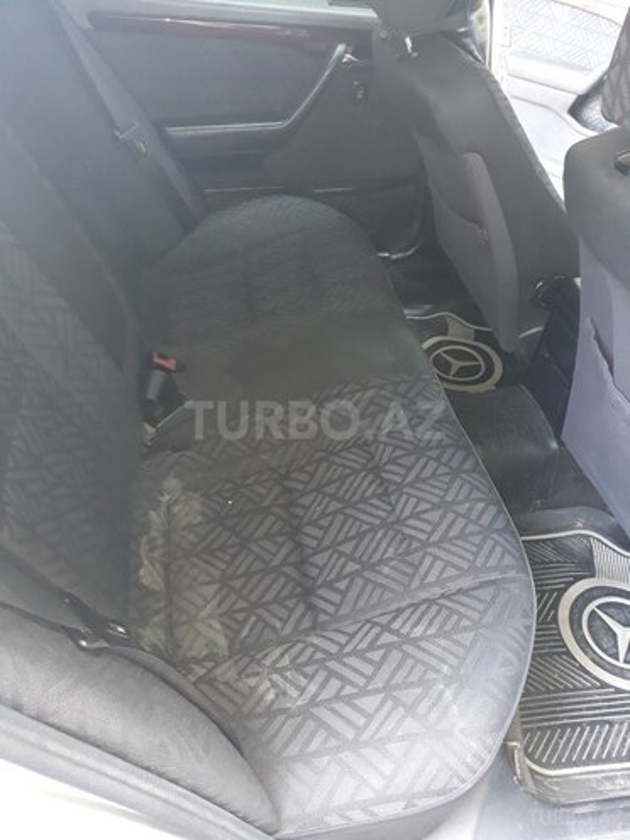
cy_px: 420
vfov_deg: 65.3
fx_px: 655
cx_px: 315
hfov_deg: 51.4
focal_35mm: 27
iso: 200
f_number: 1.7
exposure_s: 1/33
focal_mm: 3.71
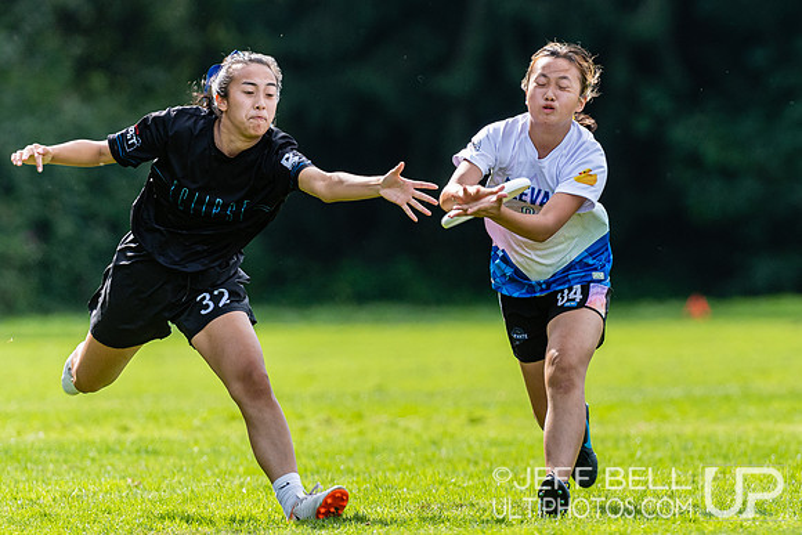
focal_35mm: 802
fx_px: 17870
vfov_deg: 1.7
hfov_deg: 2.6
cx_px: 564
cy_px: 206
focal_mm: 380
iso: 320
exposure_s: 1/800
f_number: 4
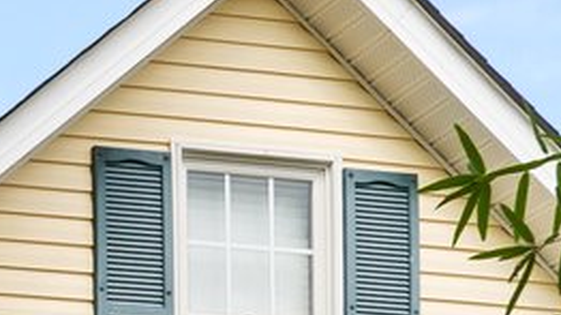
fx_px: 2557
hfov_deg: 10.4
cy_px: 586
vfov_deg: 6.9
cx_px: -891
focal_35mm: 172
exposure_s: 1/100
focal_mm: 21
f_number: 8
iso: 100
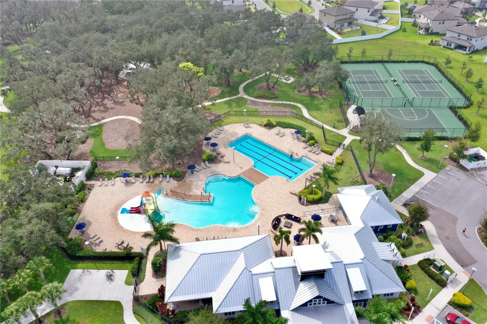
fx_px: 379
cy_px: 162
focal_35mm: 28
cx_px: 244
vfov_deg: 46.4
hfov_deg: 65.5
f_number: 9
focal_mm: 10.26
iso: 100
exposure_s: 1/160
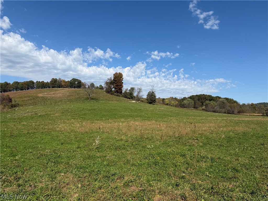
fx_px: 186
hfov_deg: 71.6
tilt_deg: +3.8
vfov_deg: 56.8
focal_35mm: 24
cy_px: 100
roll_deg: -0.6
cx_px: 134
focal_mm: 6.76
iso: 80
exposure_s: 1/6711
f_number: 1.78
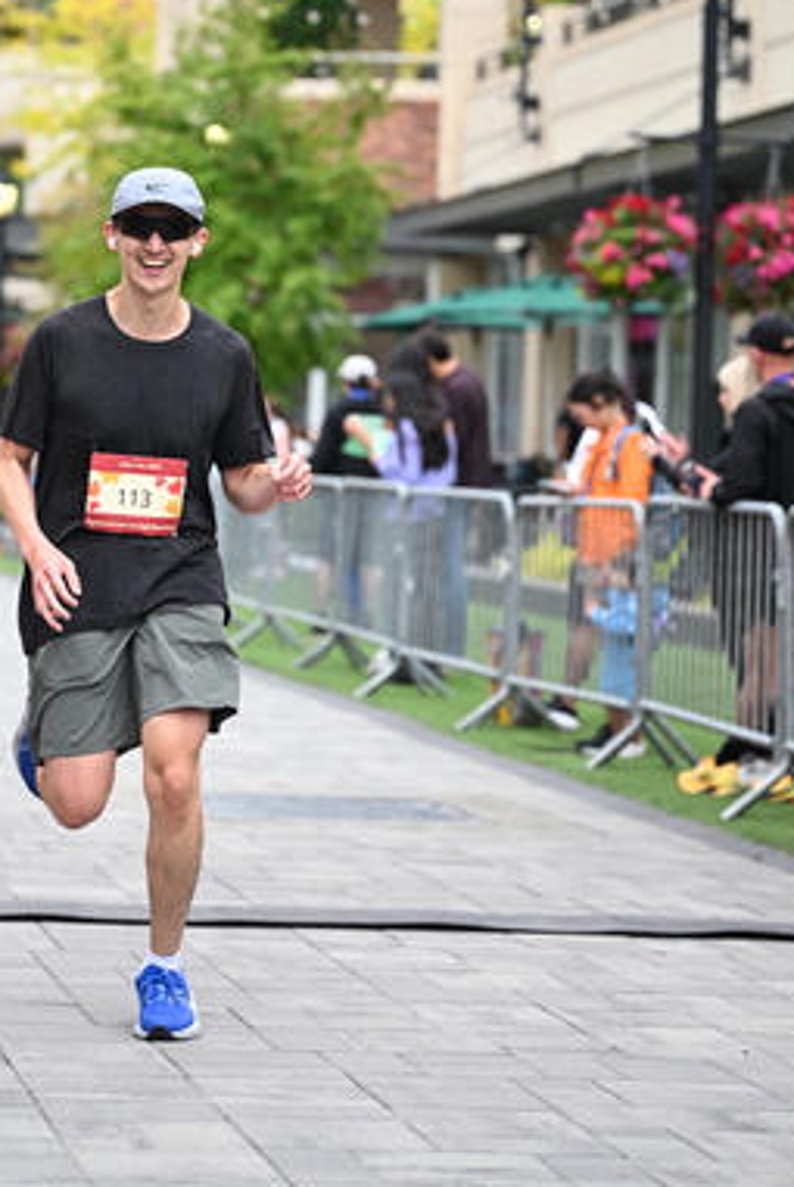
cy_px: 361
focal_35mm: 124
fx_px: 4091
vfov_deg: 16.4
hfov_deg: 11.1
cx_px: 241
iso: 640
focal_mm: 86
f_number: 2.8
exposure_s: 1/1600
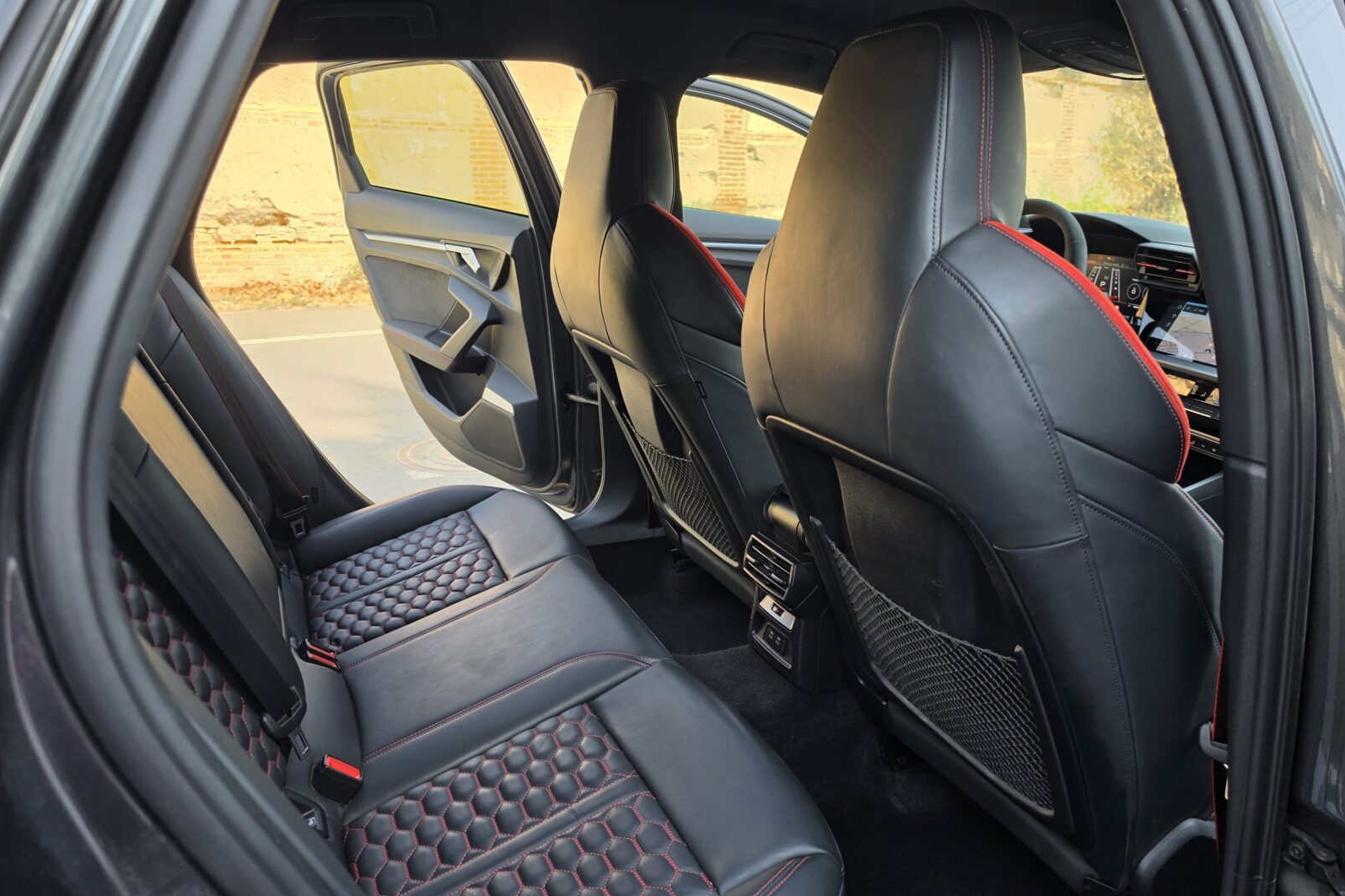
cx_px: 672
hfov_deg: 73.7
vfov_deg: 53.1
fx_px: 897
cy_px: 480
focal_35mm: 24
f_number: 1.4
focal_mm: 6.5
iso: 10
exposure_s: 1/215
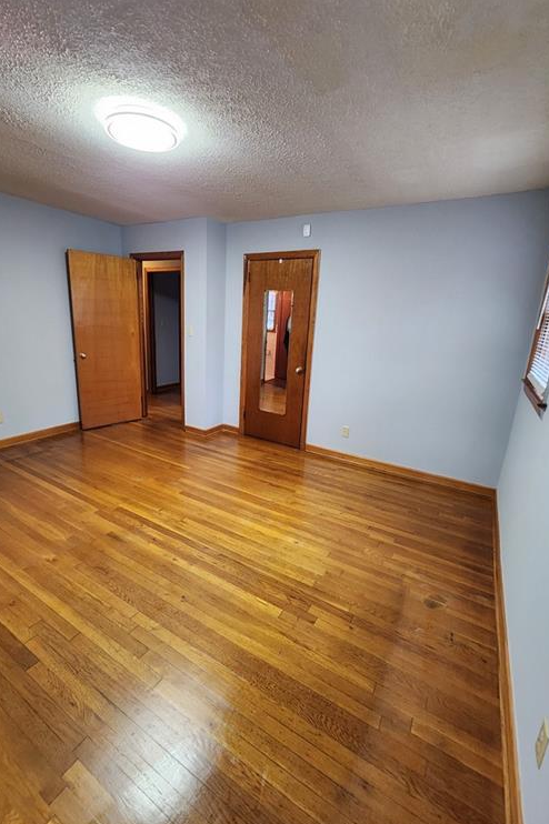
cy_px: 405
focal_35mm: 14
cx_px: 260
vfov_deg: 104.3
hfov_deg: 81.1
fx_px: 321
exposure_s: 1/30
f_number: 2.2
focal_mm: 2.2
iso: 400
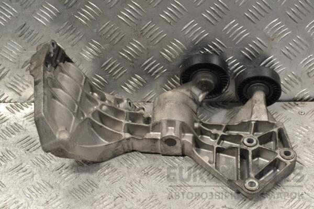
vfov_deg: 21.6
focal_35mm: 63
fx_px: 549
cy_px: 104
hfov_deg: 31.9
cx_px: 157
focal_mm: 42
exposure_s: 1/250
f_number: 8
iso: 3200
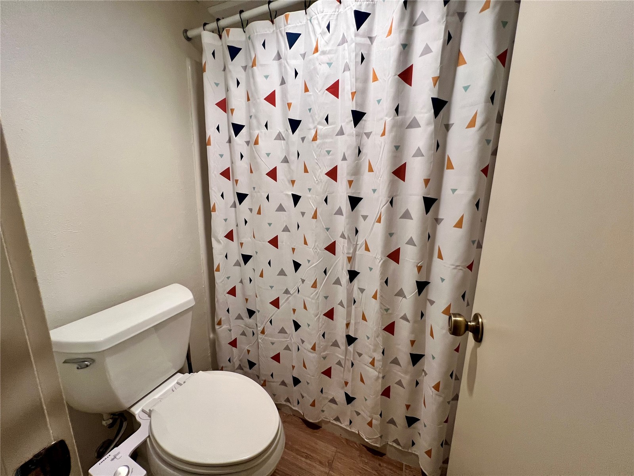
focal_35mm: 13
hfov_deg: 106.2
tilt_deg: -11.6
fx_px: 238
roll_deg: -0.6
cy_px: 238
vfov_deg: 89.9
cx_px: 317
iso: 200
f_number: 1.8
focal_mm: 1.57
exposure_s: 1/60
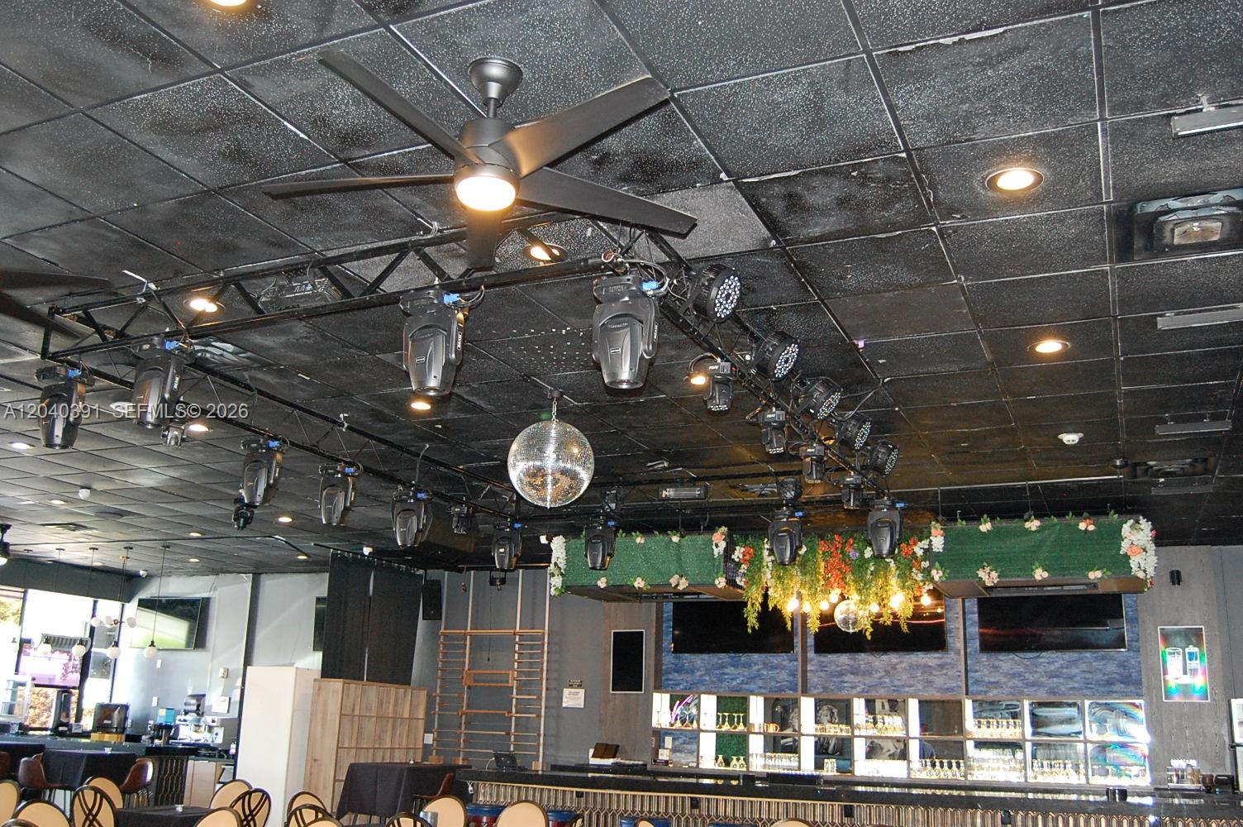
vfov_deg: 39.9
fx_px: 1138
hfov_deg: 57.3
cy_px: 414
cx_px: 622
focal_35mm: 33
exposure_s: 1/60
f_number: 3.8
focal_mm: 22
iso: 1400
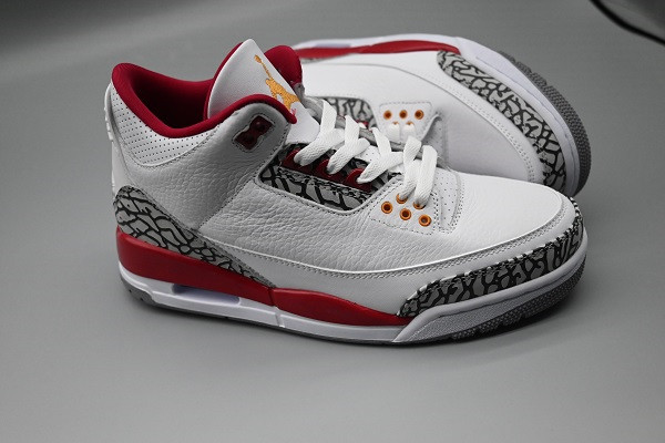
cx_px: 332
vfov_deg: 38.4
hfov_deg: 55.1
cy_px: 222
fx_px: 637
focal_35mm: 34
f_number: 5
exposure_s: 1/5000
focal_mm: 34.5
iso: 5000
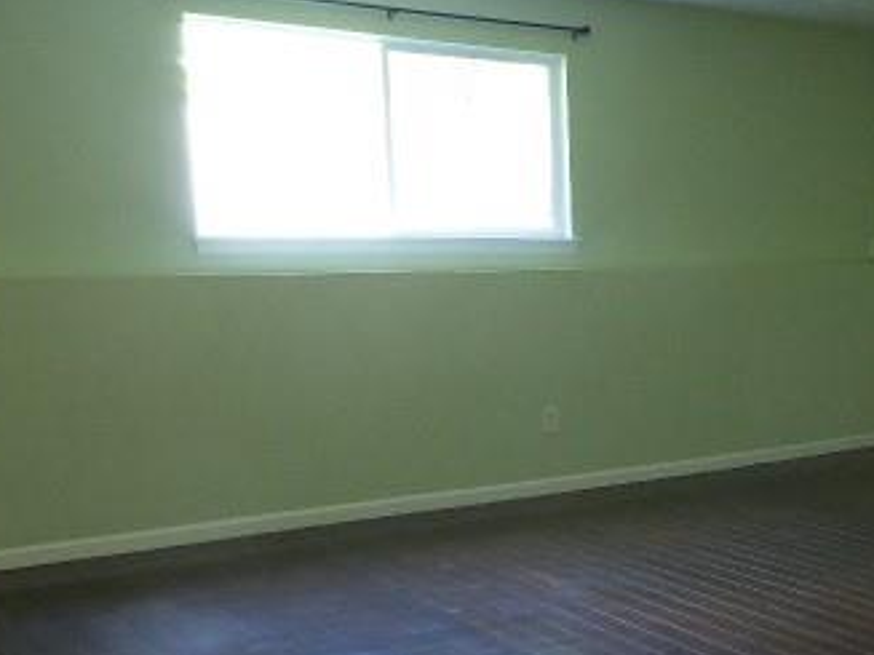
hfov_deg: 37.6
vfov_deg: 29.4
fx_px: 1237
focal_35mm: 49
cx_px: 690
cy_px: 460
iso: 400
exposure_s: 1/15
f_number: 3.3
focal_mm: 4.3
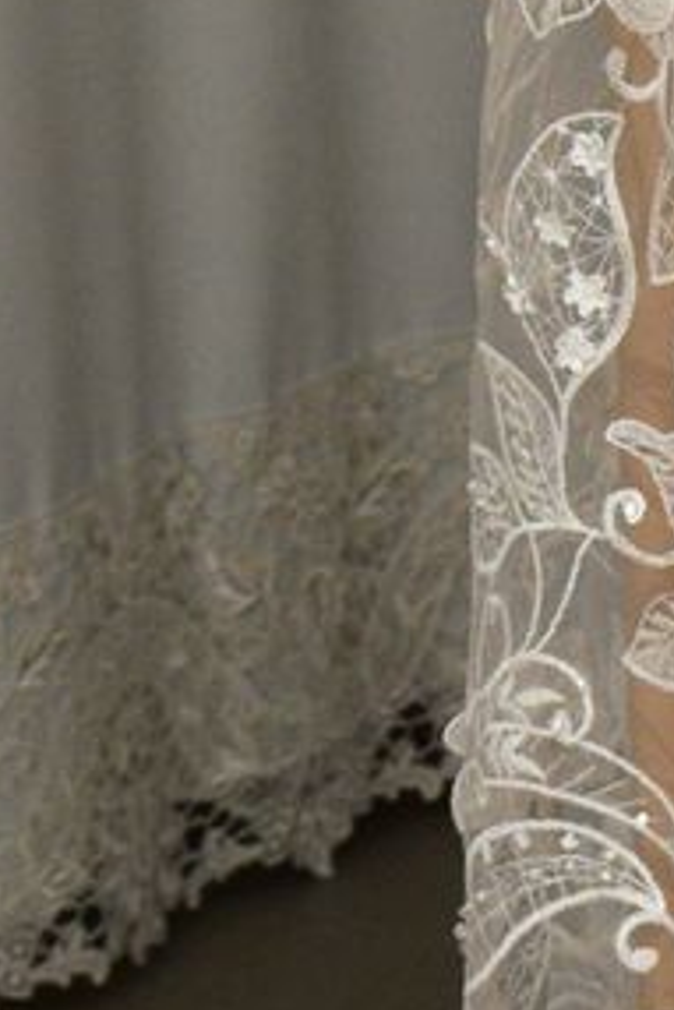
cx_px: 1680
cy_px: -1109
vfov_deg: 6.1
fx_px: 9260
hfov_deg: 4.1
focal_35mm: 330
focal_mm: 35
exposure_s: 1/125
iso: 800
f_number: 4.5
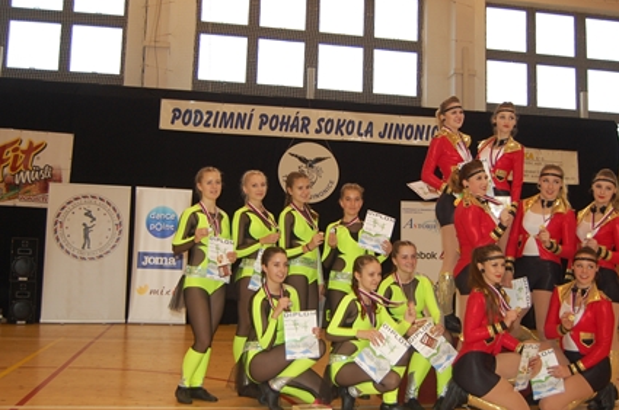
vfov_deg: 32.8
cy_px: 190
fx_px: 697
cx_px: 320
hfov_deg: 47.9
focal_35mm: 41
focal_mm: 23
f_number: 3.8
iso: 400
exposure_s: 1/60
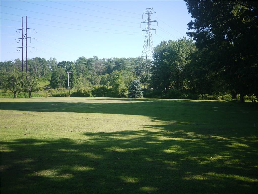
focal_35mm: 40
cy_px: 97
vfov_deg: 36.0
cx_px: 129
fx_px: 298
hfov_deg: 46.8
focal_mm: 20
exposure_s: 1/2000
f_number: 1.8
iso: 100
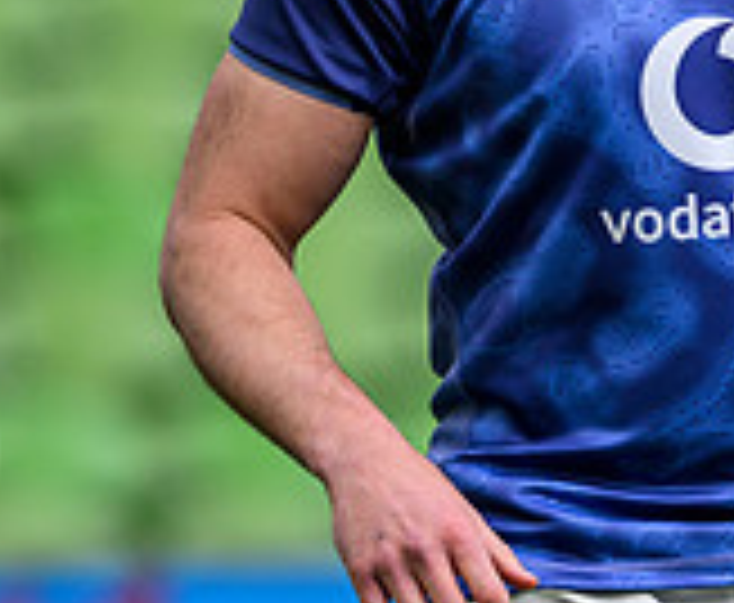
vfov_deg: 0.9
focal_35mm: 1786
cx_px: 1110
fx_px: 39220
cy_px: 385
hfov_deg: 1.1
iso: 500
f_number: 3.2
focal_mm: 400
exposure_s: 1/2500
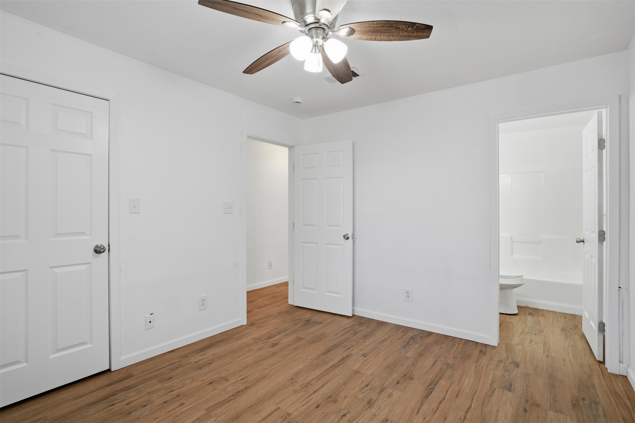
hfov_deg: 93.3
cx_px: 318
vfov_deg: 70.4
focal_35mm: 17
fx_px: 300
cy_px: 212
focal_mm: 17
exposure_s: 1/20
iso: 100
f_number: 9
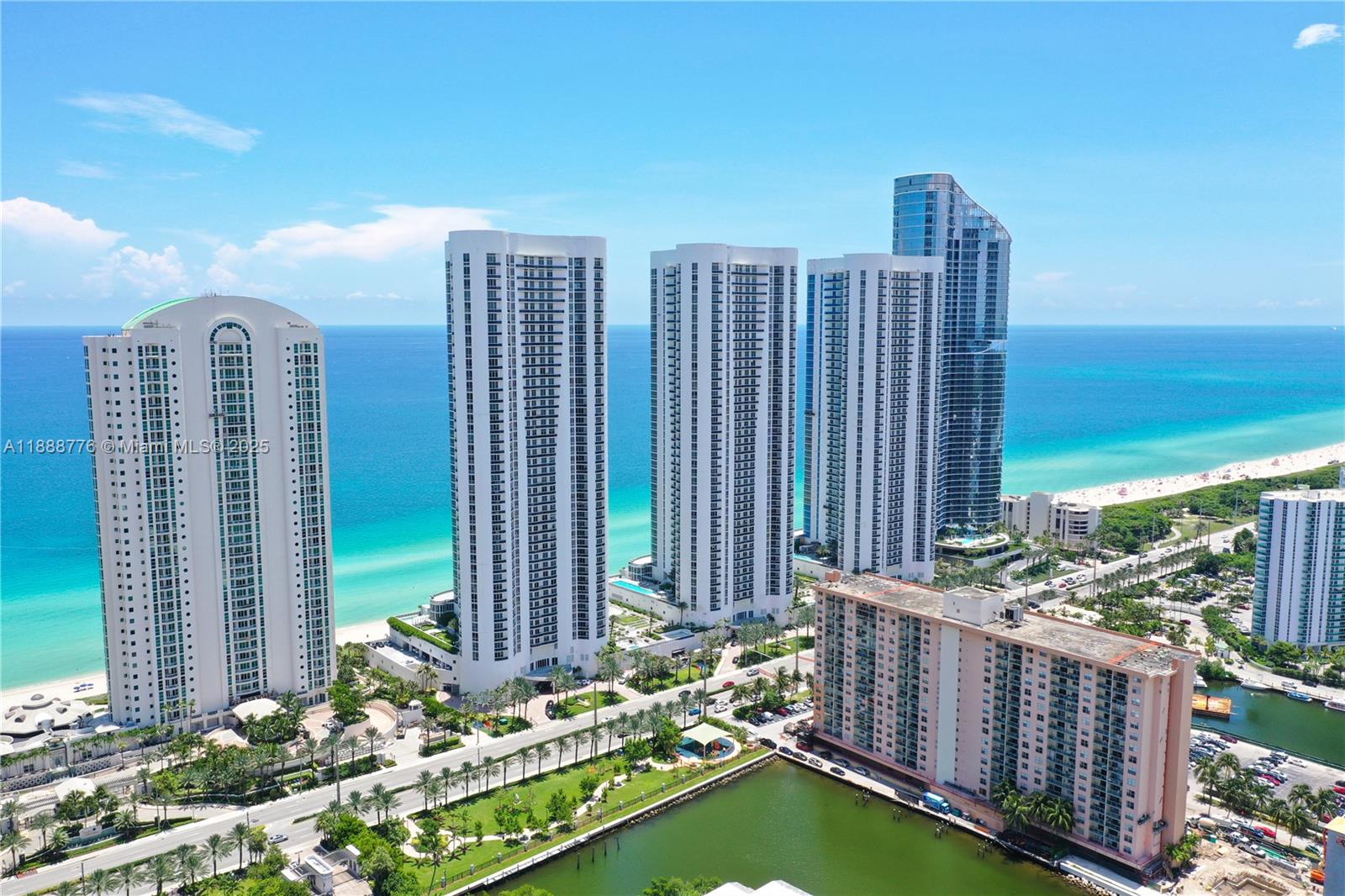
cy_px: 448
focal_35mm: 28
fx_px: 1046
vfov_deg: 46.4
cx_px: 672
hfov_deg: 65.5
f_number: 5.6
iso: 100
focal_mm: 10.26
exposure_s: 1/320
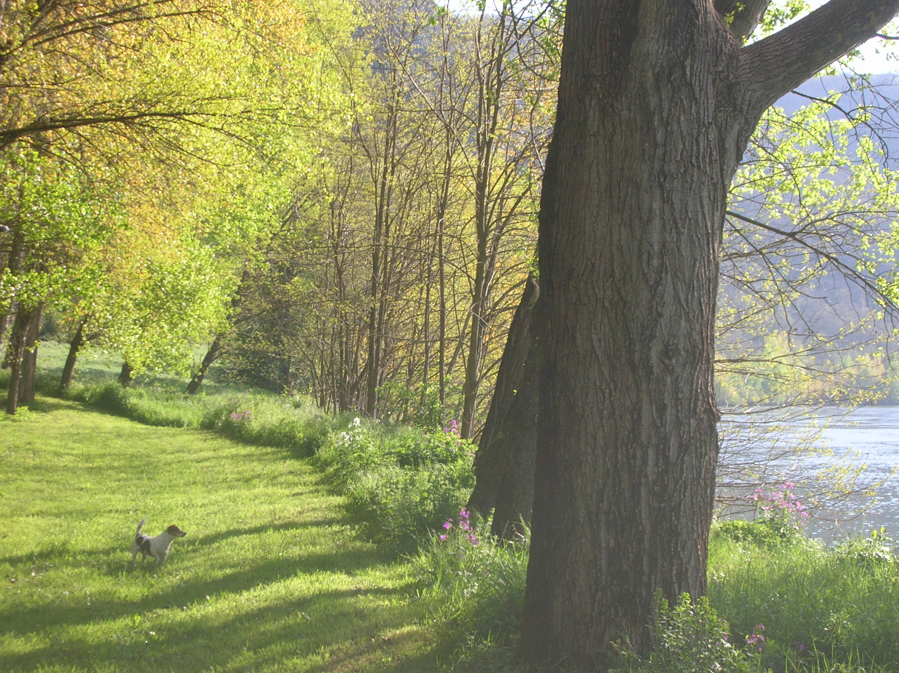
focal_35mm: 74
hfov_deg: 26.4
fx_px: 1920
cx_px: 450
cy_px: 336
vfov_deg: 19.9
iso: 50
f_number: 4
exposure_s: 1/152
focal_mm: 12.3
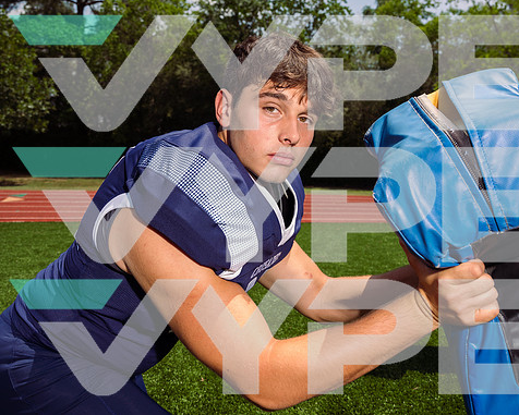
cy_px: 205
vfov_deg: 45.8
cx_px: 290
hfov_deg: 55.5
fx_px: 492
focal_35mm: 32
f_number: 6.3
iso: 50
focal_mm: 28
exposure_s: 1/250
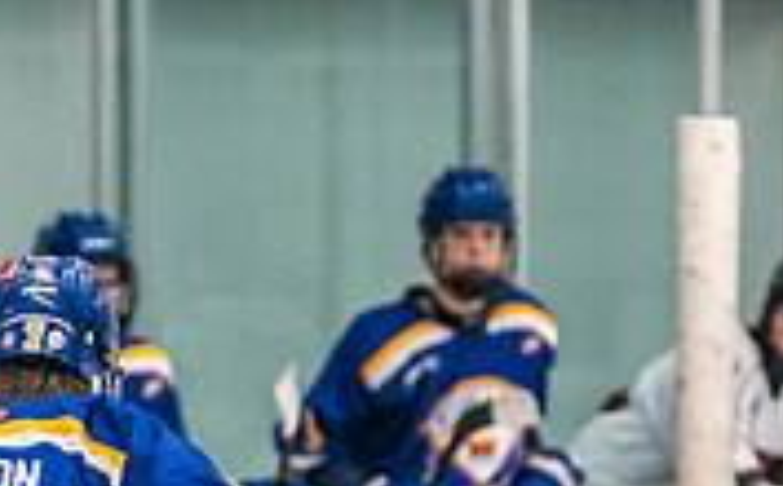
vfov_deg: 1.7
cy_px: 744
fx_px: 16235
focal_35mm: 762
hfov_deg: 2.8
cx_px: 611
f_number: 2.8
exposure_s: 1/1250
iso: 3200
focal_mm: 142
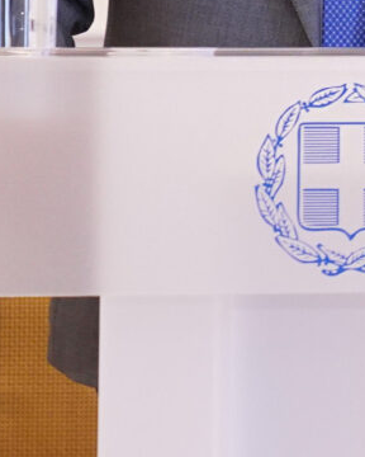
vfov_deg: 4.7
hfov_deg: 3.6
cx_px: 1354
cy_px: -43
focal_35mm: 414
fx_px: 5590
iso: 2000
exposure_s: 1/125
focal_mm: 62
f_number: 4
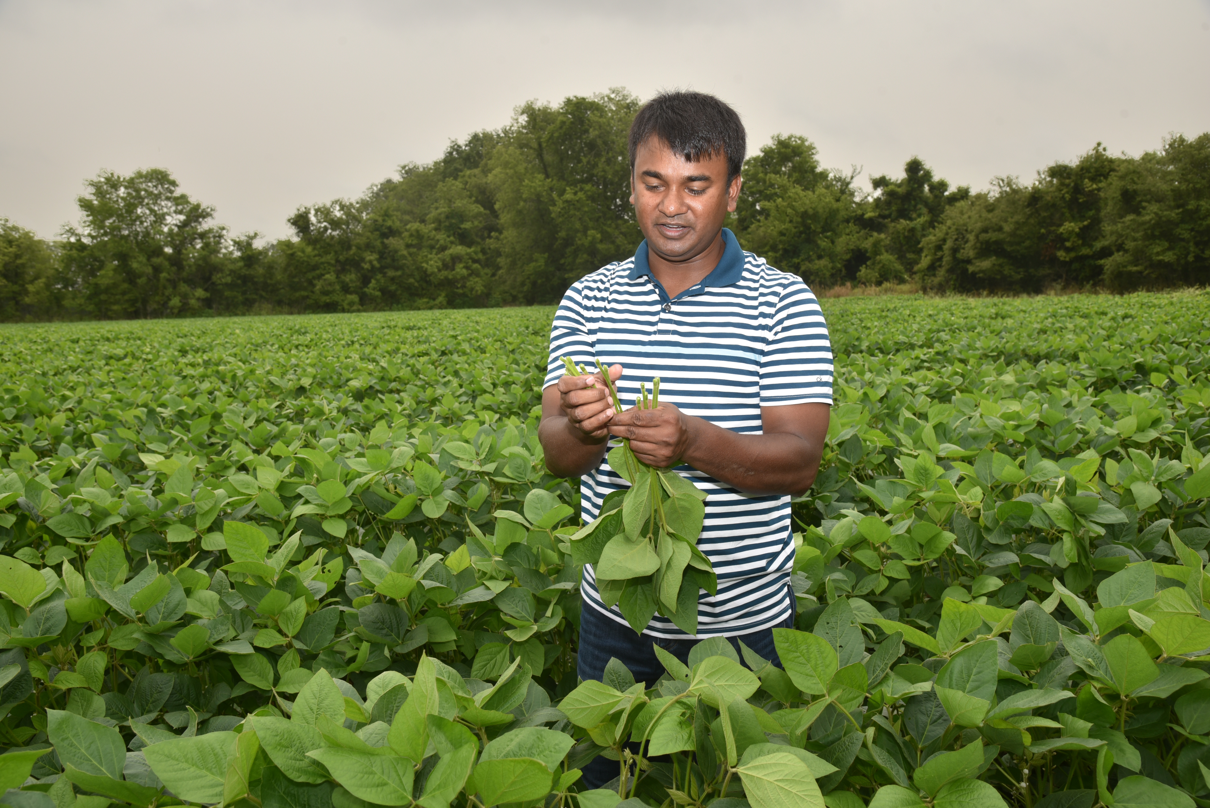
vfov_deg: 42.4
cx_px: 605
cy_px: 404
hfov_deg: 60.3
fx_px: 1042
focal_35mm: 31
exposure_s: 1/200
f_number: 9
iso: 250
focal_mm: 31
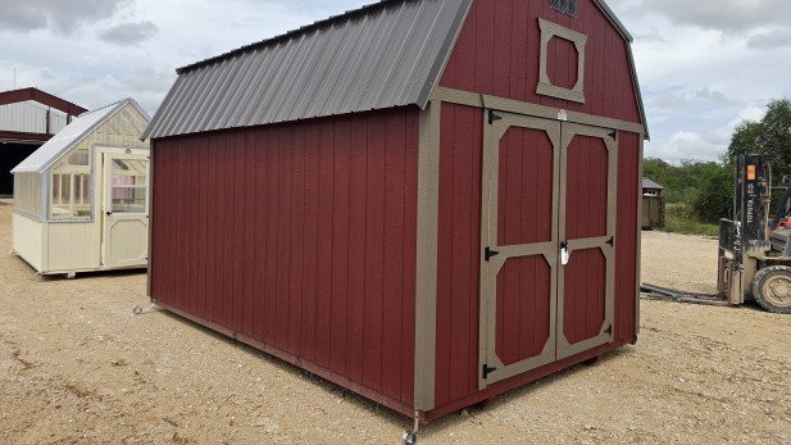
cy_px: 192
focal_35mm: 26
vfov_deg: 44.3
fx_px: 545
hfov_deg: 71.9
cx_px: 399
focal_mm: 6.5
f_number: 1.4
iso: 50
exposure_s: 1/7939
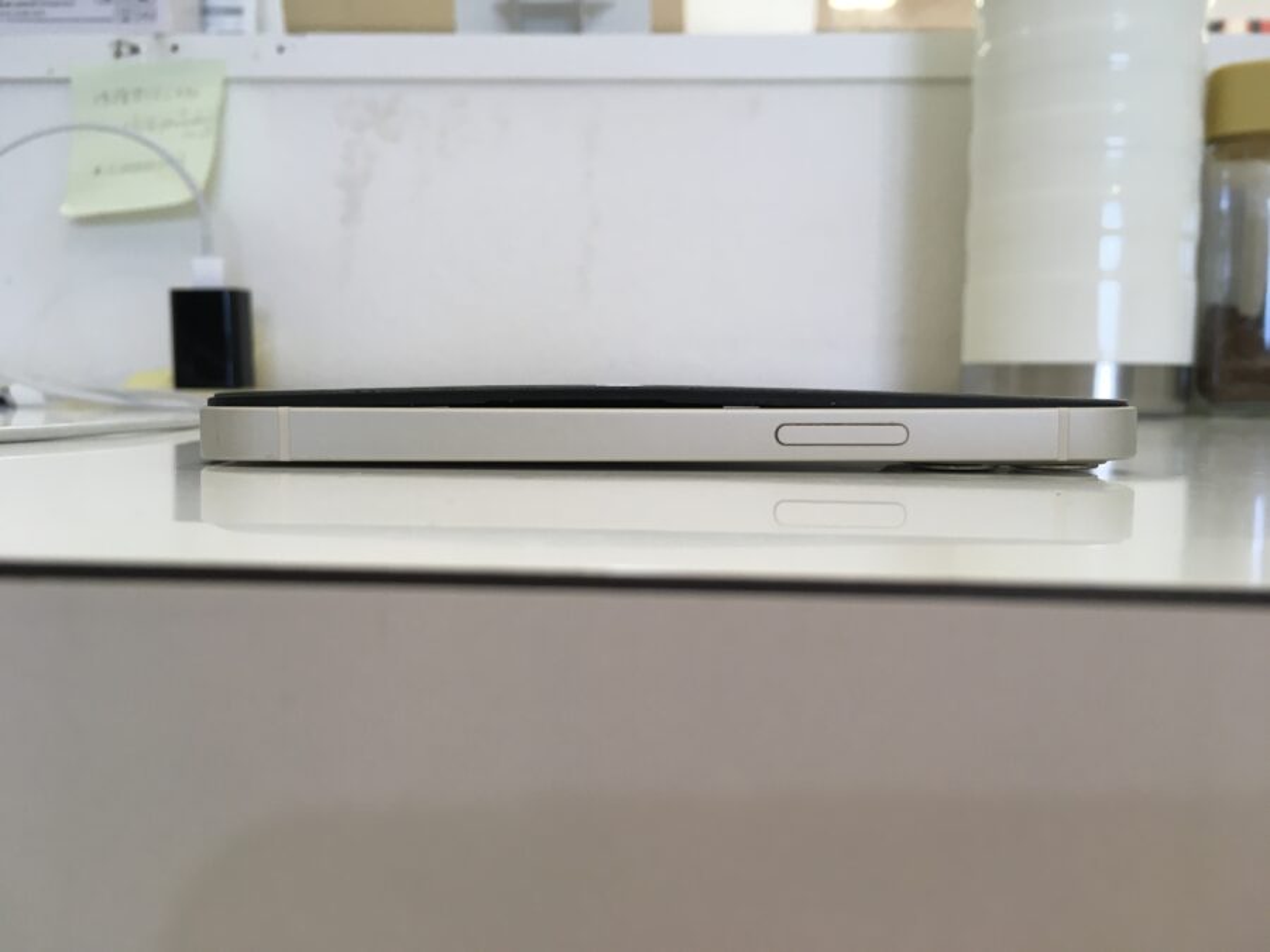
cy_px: 476
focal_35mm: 29
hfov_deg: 61.7
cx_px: 635
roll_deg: -1.5
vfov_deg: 48.2
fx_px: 1064
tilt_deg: -2.7
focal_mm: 4.15
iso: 25
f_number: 2.2
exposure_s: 1/30
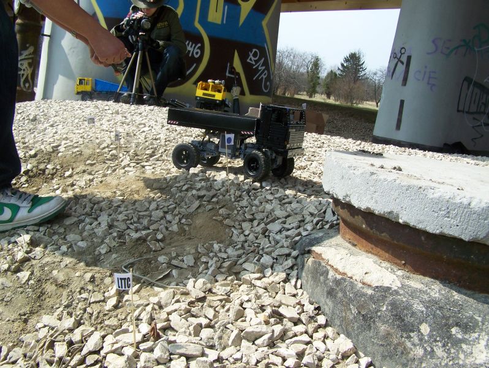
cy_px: 184
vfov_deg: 37.8
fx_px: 537
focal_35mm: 38
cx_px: 244
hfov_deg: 48.9
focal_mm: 6.3
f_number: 4
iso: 80
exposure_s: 1/640
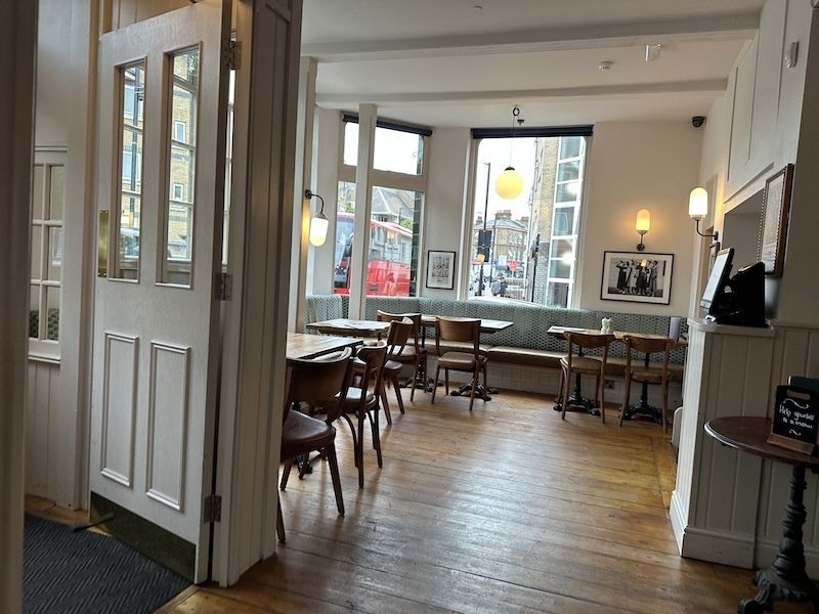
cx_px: 410
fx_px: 568
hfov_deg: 71.6
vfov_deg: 56.8
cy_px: 307
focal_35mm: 24
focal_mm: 6.86
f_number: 1.78
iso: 125
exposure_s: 1/100
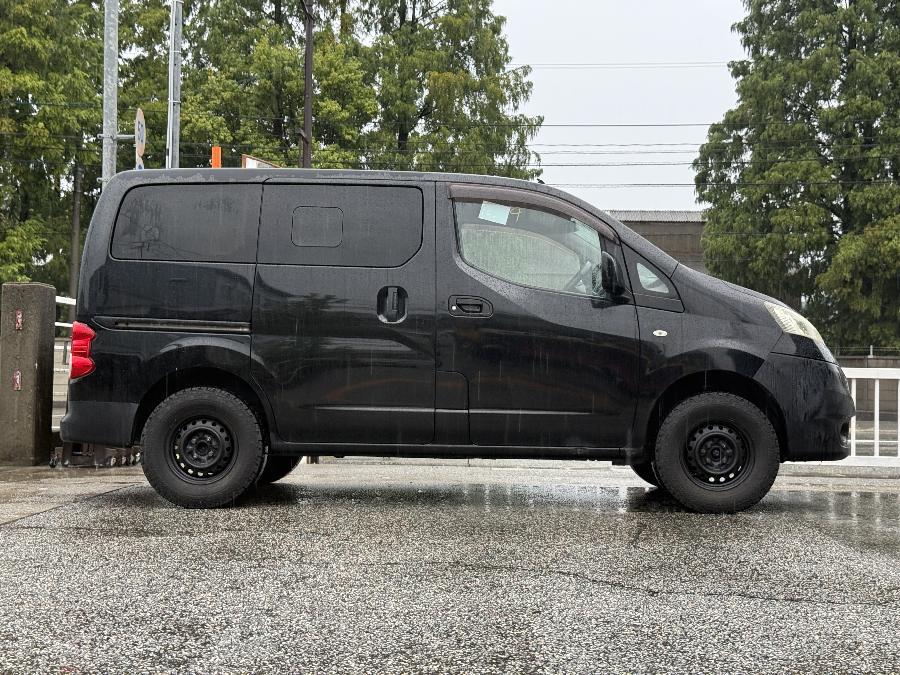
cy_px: 338
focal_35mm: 48
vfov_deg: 30.3
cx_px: 450
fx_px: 1248
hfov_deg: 39.7
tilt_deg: +2.3
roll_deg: -0.7
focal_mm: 6.76
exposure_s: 1/129
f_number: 1.78
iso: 160
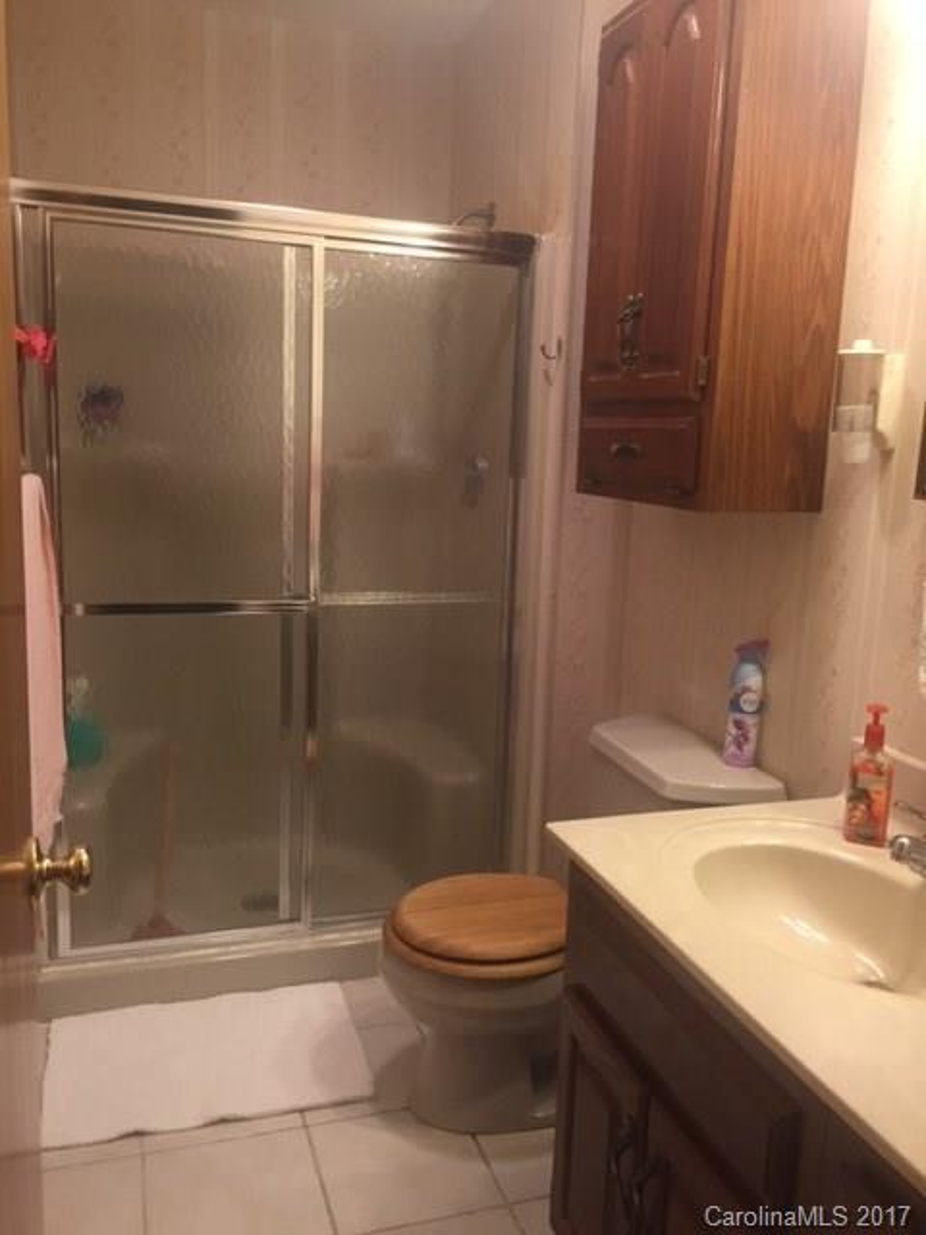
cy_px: 618
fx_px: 1034
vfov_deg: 61.7
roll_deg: -2.0
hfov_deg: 48.2
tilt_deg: -10.4
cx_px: 463
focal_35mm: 29
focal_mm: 4.15
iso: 80
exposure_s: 1/30
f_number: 2.2
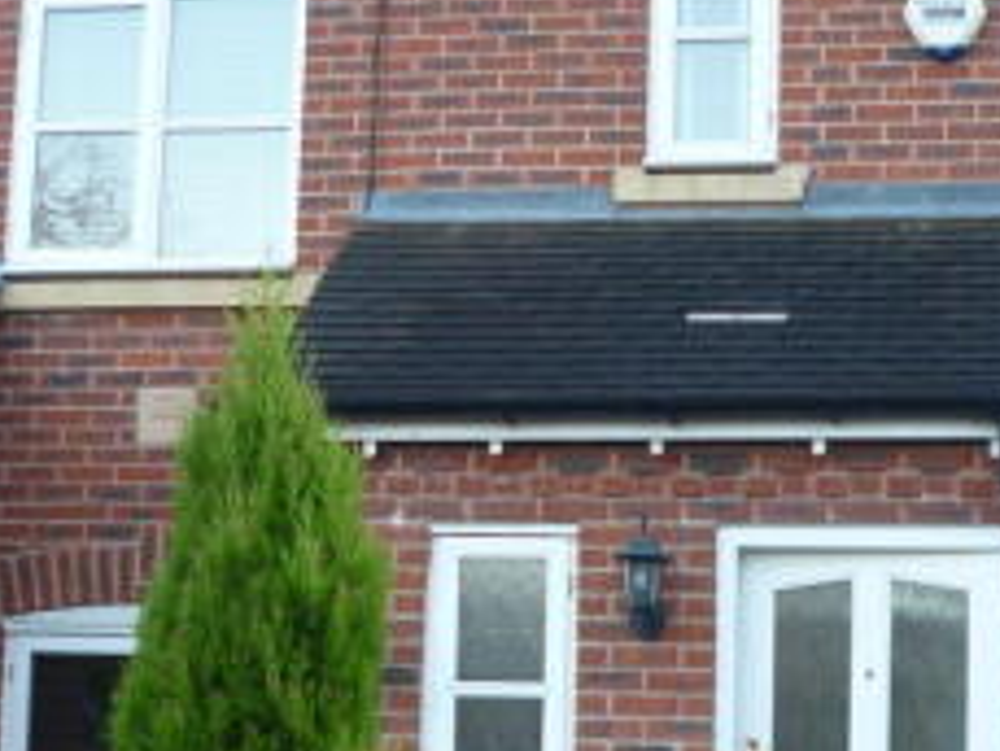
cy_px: 465
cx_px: 483
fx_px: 2428
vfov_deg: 17.6
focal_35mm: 84
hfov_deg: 23.3
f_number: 2.8
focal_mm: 5.5
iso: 100
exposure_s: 1/30
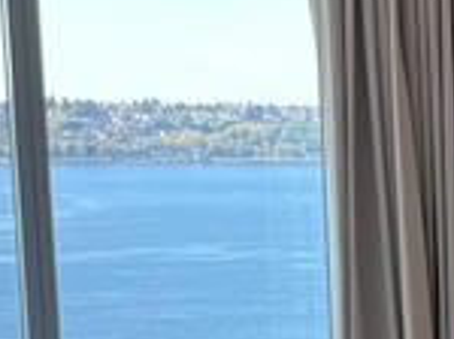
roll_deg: -0.4
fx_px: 1912
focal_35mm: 146
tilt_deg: -9.6
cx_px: 754
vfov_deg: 9.9
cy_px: 445
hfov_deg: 12.6
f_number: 1.5
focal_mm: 5.7
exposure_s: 1/302
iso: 50
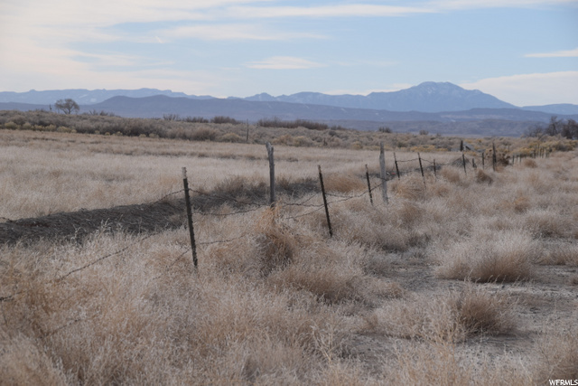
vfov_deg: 10.2
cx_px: 289
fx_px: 2168
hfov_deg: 15.2
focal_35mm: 135
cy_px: 193
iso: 200
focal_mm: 90
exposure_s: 1/640
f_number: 8
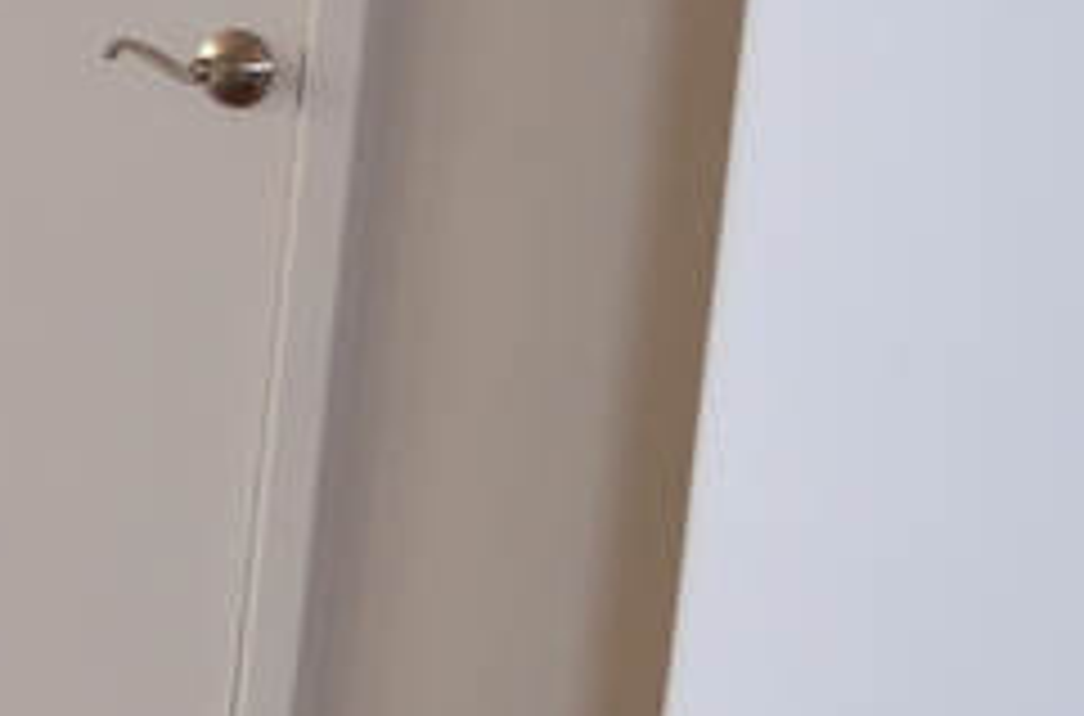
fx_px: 5492
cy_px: -180
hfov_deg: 8.9
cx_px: -2296
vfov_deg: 7.4
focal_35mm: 183
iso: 400
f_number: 3.5
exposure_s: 1/100
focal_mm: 18
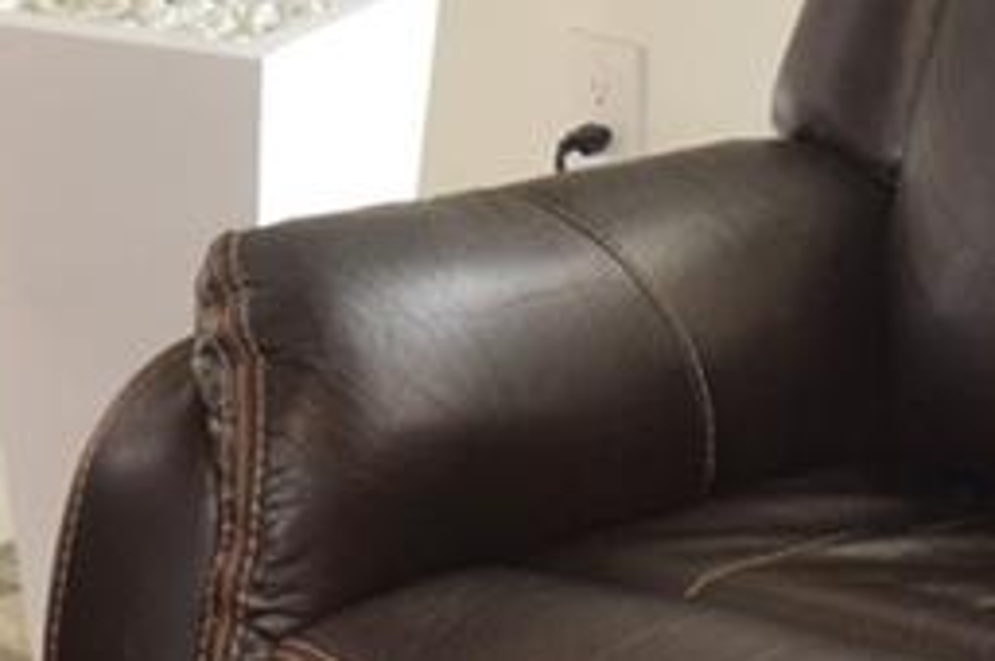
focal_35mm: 169
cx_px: 529
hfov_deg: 12.2
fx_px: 4665
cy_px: -171
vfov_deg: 8.0
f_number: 4.5
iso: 800
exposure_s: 1/80
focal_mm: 18
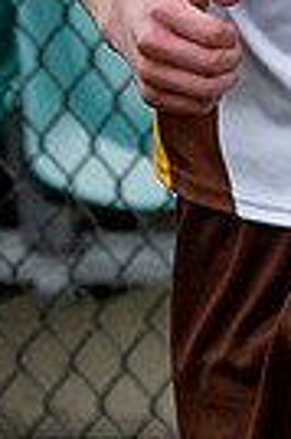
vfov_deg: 0.8
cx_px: 513
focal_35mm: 2595
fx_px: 31544
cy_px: -435
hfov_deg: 0.5
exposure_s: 1/800
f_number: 5
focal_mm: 135
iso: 720
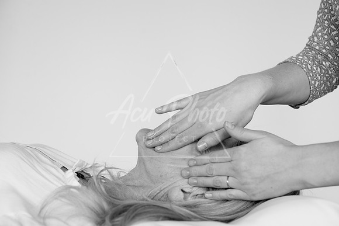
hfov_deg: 39.6
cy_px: 113
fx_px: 471
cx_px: 170
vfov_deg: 27.0
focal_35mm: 50
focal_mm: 50
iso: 640
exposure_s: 1/200
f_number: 5
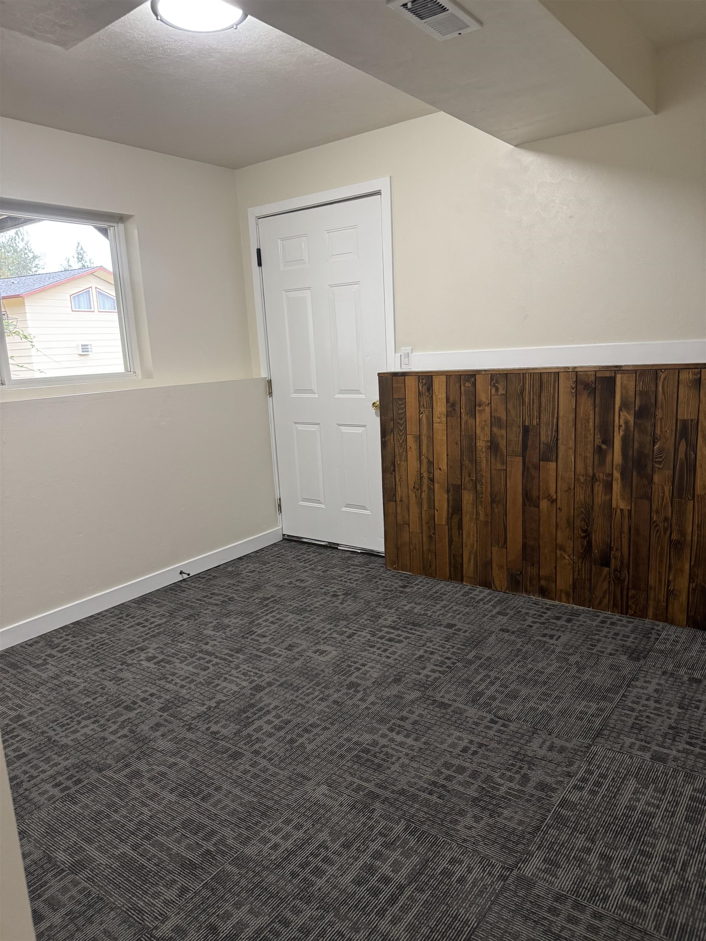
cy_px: 470
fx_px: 653
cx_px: 353
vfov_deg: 71.6
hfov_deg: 56.8
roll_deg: +1.0
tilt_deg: -12.4
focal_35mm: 24
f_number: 1.78
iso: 250
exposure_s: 1/60
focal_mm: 6.76
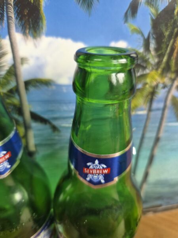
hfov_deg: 58.9
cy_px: 119
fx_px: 158
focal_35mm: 23
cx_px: 89
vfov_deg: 73.9
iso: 320
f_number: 1.8
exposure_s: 1/100
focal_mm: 5.4
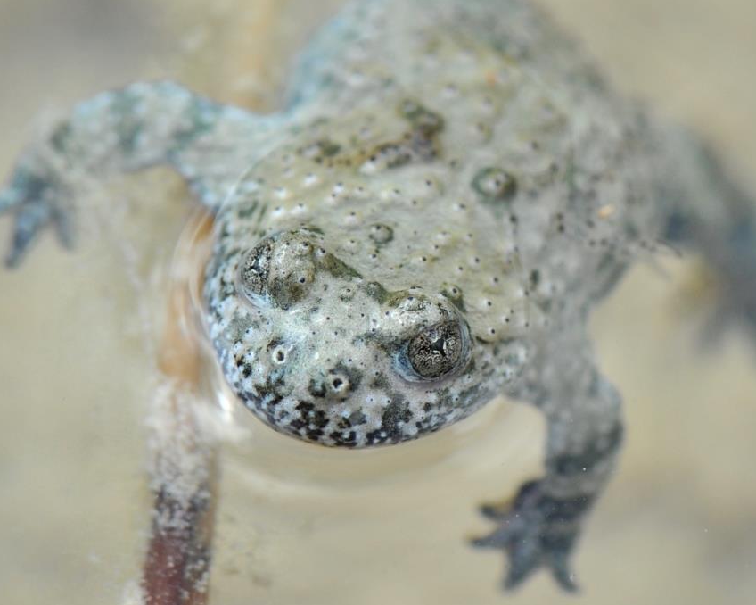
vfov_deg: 13.0
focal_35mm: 119
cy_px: 302
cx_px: 395
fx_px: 2662
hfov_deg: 16.2
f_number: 9
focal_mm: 105
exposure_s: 1/320
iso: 400
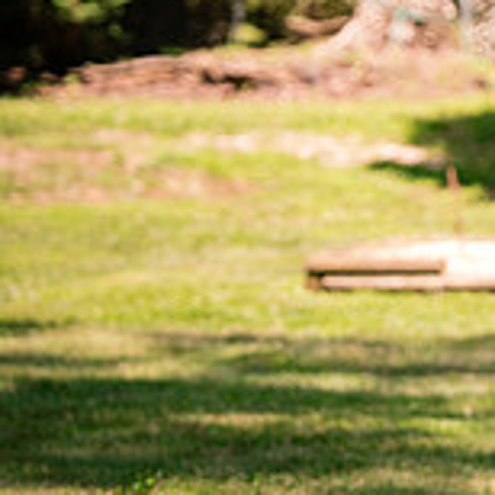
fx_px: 3624
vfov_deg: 7.8
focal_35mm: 224
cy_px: 63
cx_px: 897
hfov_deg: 7.6
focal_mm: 70
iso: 400
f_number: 2.8
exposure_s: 1/2000
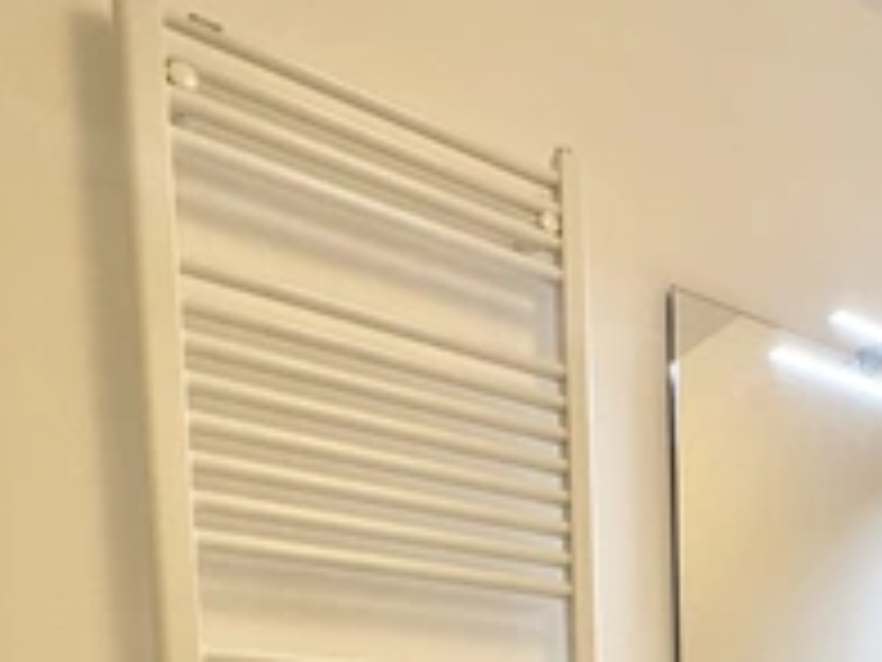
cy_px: 883
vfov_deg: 29.5
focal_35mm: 38
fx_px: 968
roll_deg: +0.7
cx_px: 835
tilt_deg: -4.0
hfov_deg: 43.6
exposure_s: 1/100
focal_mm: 2.22
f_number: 2.2
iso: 160
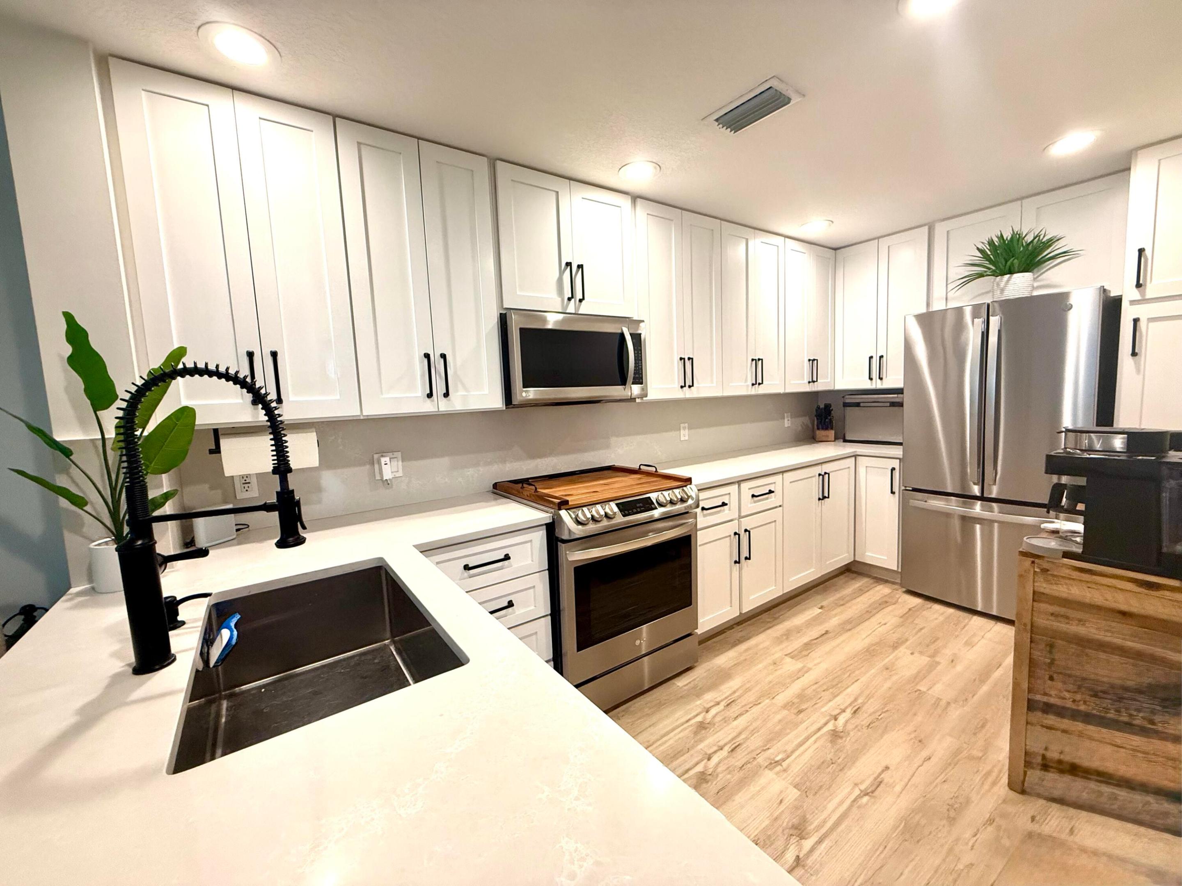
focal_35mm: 14
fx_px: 478
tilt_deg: -6.1
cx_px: 591
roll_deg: +2.6
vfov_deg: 85.7
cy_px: 443
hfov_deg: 102.1
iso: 200
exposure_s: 1/120
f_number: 2.2
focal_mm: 2.22
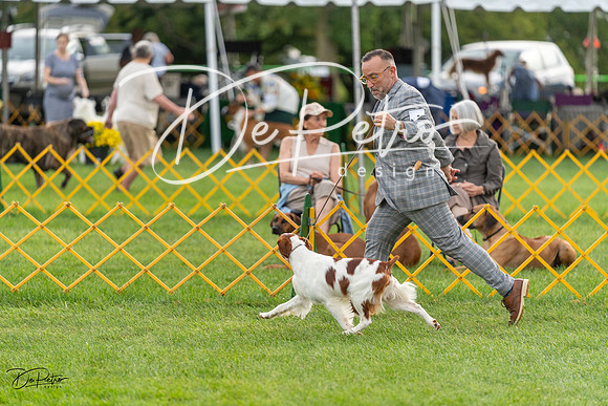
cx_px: 304
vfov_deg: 6.9
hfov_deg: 10.3
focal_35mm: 200
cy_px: 203
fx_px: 3378
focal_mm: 200
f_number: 3.2
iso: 1000
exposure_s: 1/1000
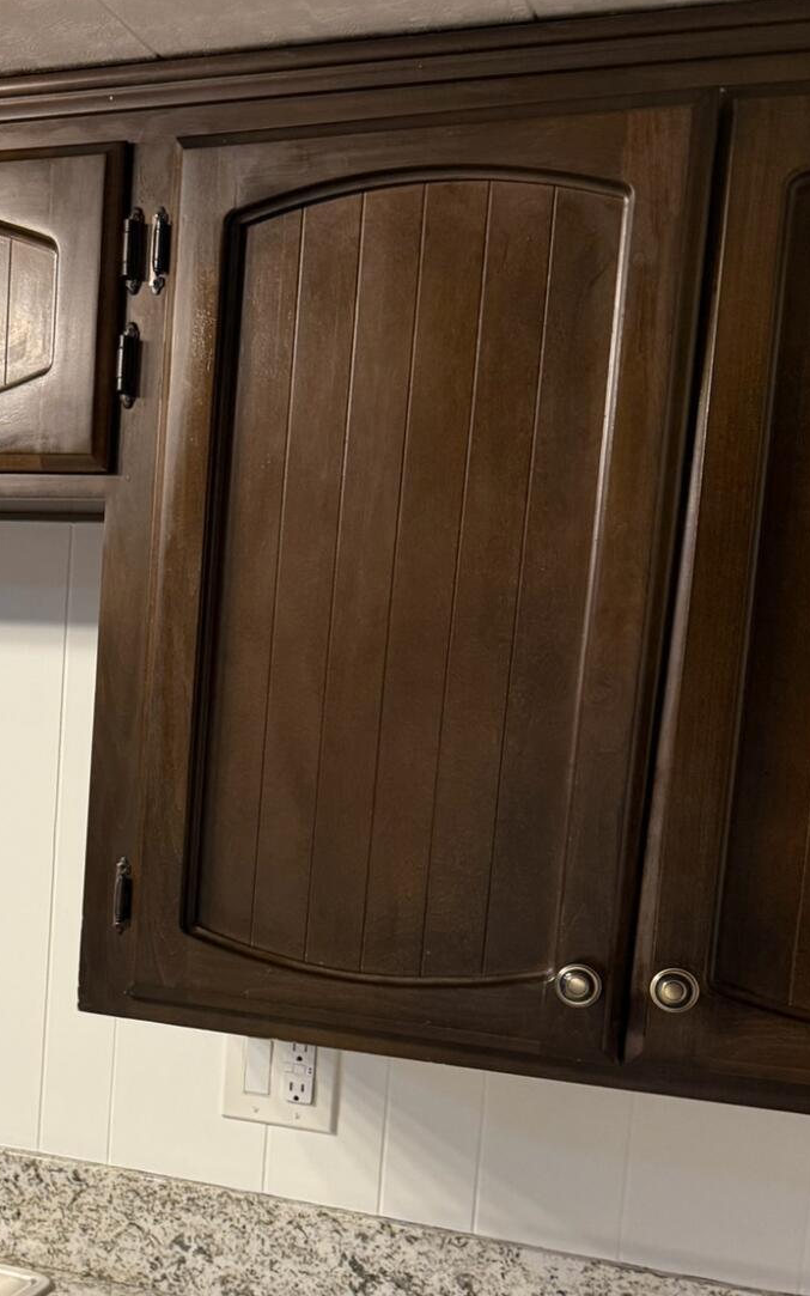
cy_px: 923
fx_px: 1660
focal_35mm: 47
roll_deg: -3.2
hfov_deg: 26.6
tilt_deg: -8.4
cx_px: 104
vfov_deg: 41.7
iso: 320
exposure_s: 1/60
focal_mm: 6.76
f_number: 1.78
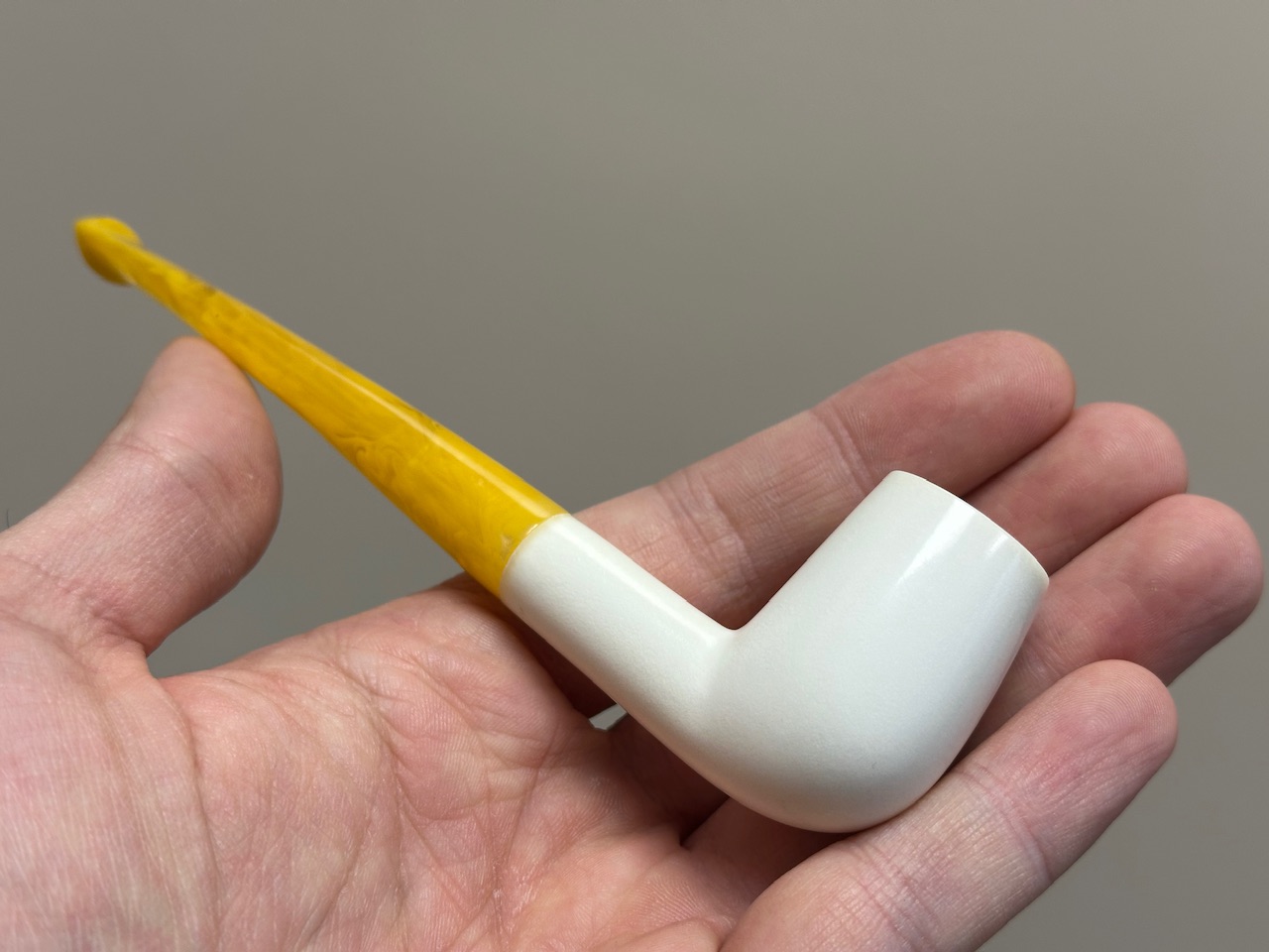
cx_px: 634
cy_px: 476
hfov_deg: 39.7
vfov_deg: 30.3
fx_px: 1760
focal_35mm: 48
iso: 50
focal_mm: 6.86
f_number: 1.78
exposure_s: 1/100
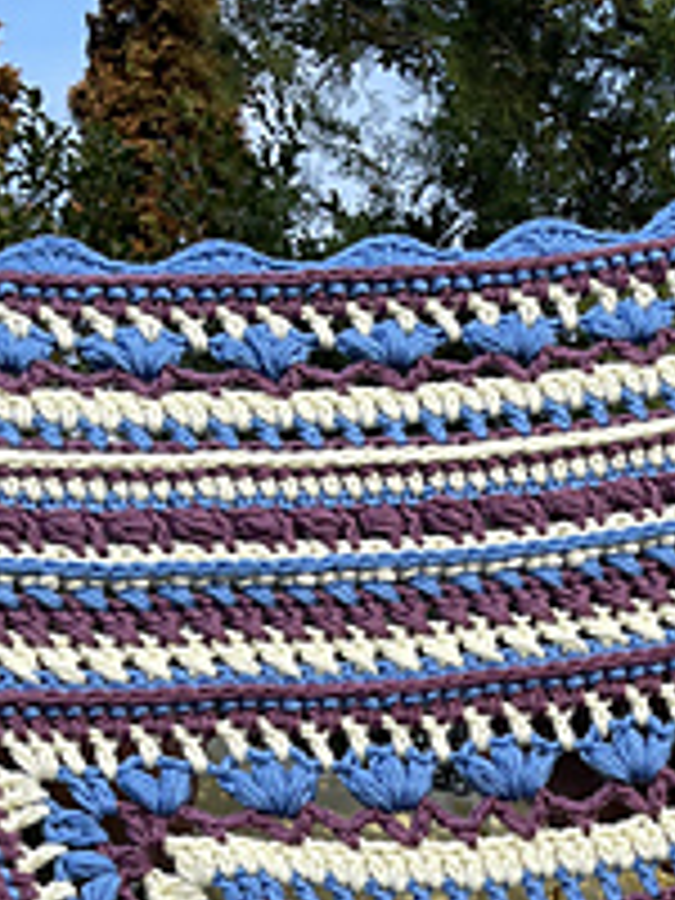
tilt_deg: +11.3
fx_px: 2158
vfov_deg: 21.9
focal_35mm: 83
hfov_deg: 17.6
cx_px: 567
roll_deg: +9.6
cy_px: 1058
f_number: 1.6
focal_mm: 5.1
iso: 50
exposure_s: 1/1795
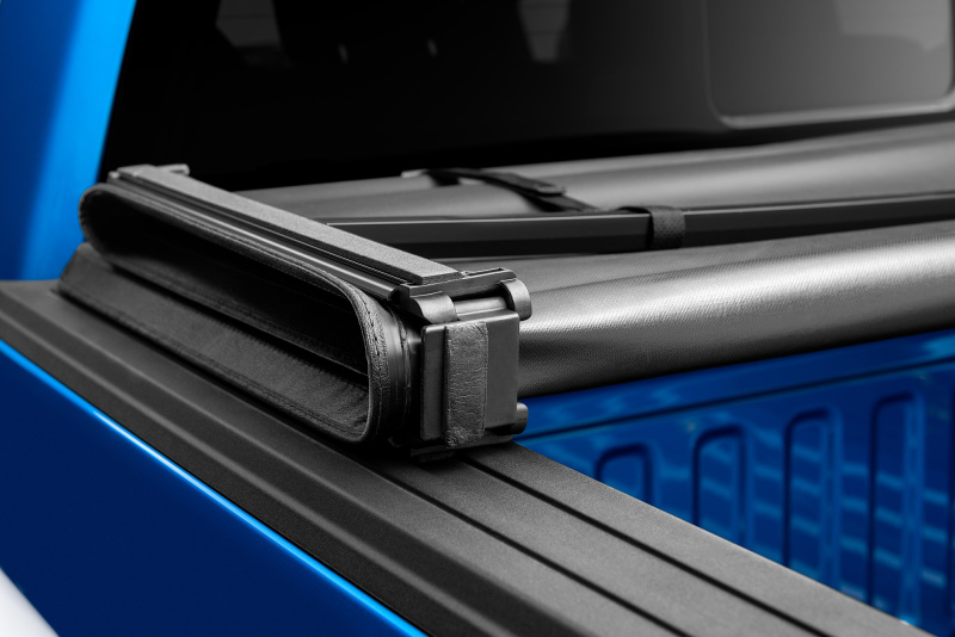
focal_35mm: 58
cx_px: 478
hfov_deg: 34.5
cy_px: 318
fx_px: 1539
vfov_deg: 23.4
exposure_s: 1/60
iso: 100
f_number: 9
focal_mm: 58
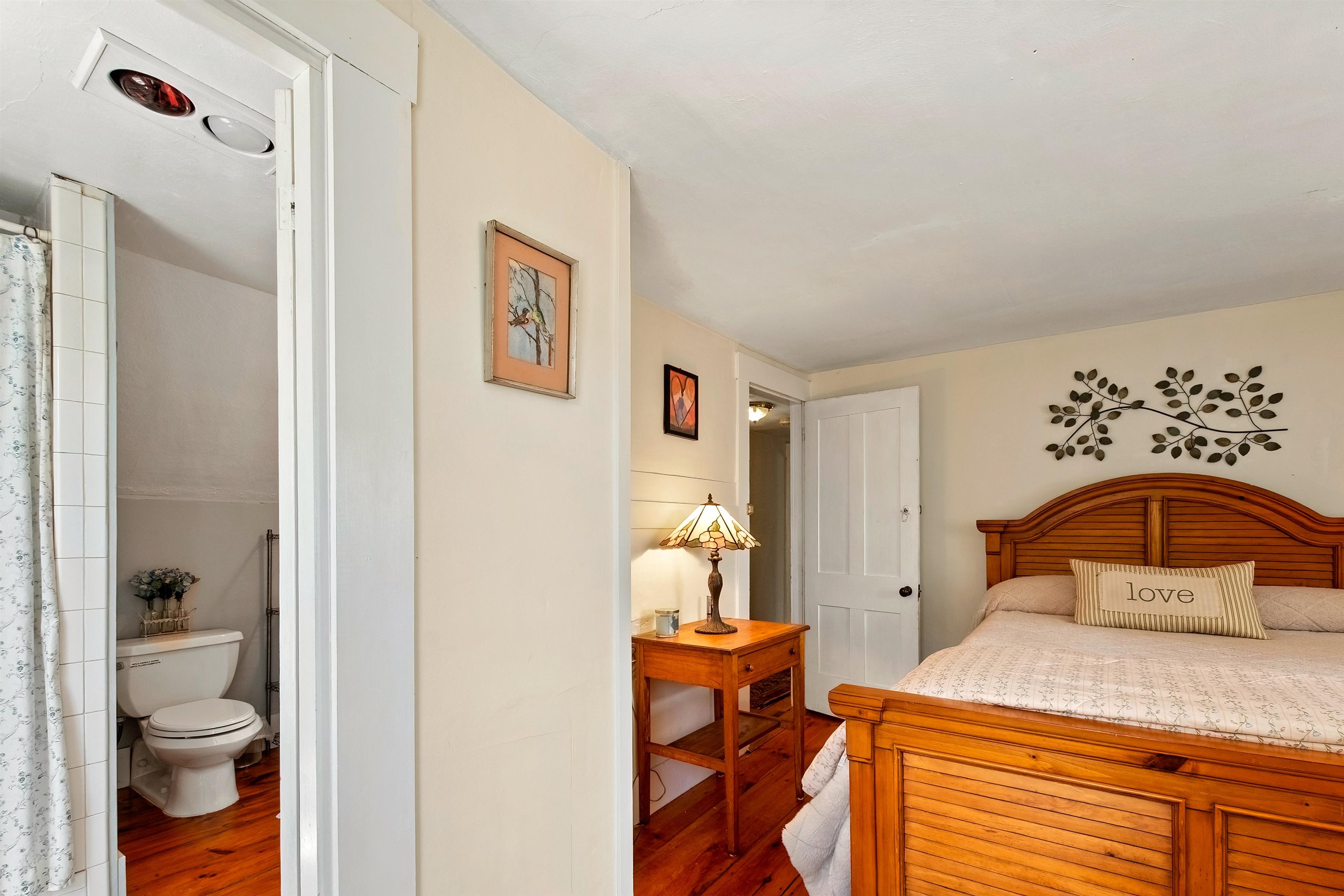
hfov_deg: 100.4
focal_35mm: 15
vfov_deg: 77.3
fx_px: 560
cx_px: 672
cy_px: 448
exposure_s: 1/8
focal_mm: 10
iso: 400
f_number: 9
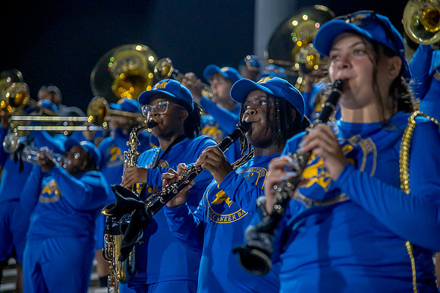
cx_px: 220
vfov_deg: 11.4
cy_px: 146
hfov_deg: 17.1
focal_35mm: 120
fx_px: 1466
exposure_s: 1/200
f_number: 4
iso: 2000
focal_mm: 120
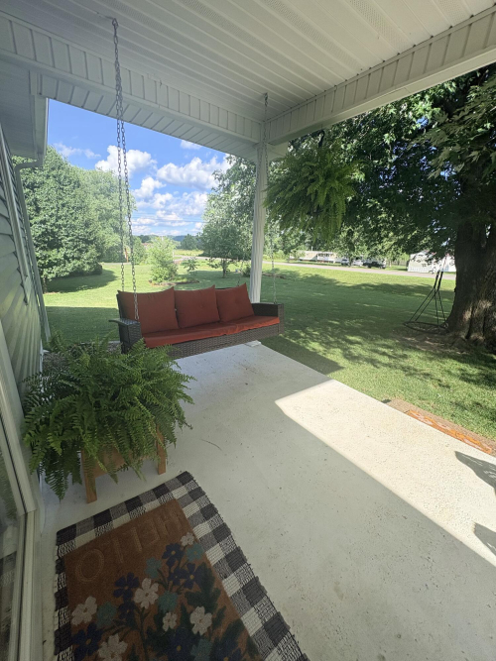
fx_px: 268
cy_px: 330
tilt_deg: -16.1
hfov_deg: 85.7
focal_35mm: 14
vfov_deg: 102.1
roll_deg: -2.8
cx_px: 248
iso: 64
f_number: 2.2
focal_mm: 2.22
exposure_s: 1/858
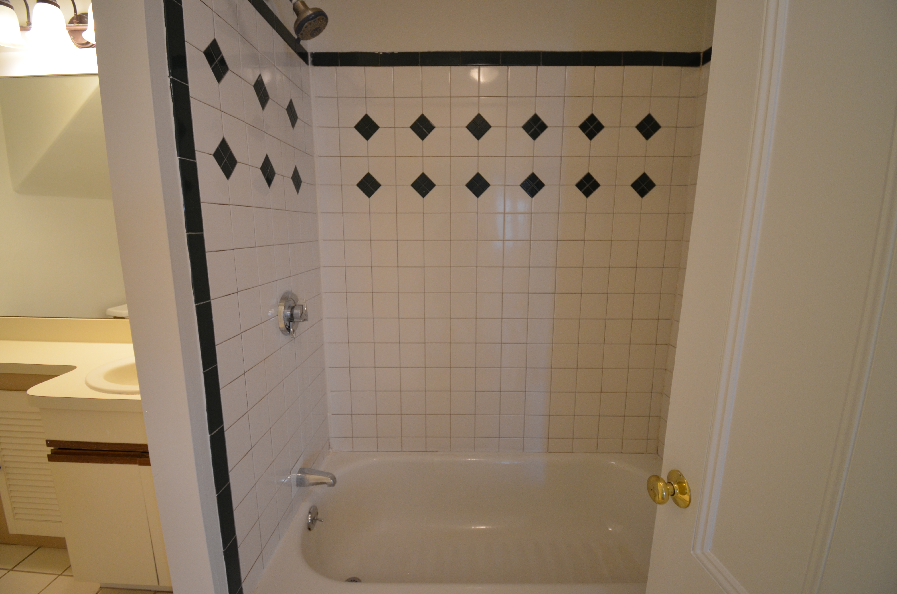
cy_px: 297
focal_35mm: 15
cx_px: 448
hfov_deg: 100.5
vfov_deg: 77.1
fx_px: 373
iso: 800
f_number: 4.5
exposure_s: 1/50
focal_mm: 10
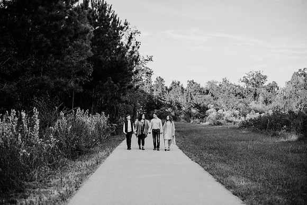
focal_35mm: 50
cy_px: 102
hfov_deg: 39.6
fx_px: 426
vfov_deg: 27.0
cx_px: 154
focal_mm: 50
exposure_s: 1/1600
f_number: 2.2
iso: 200
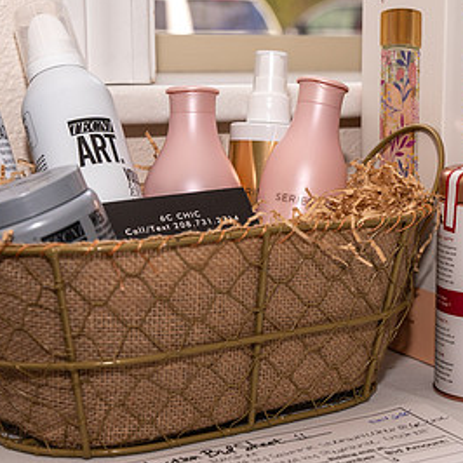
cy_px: 218
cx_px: 465
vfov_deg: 21.6
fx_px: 1211
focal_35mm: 80
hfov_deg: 20.9
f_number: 5
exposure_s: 1/250
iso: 250
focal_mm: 43.2
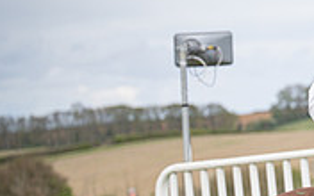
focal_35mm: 286
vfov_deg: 4.6
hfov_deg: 7.2
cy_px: 220
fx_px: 2447
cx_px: 549
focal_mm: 70
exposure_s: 1/2000
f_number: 2.8
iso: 400
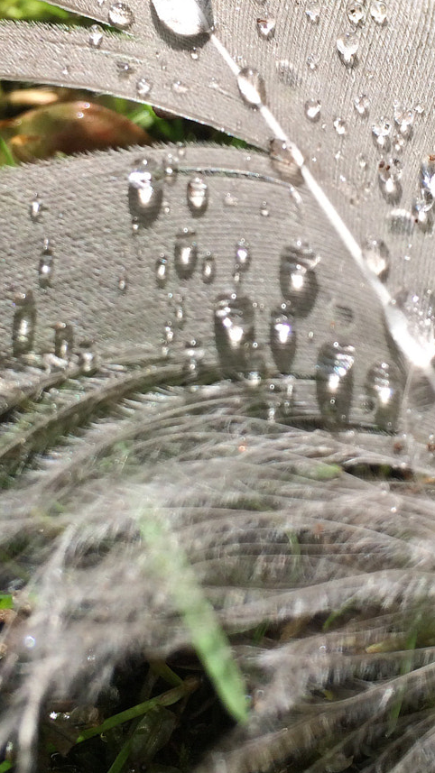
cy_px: 271
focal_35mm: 59
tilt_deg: -55.5
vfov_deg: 35.2
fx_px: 1210
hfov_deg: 20.3
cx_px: 288
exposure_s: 1/1172
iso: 32
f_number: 2.2
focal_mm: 4.15
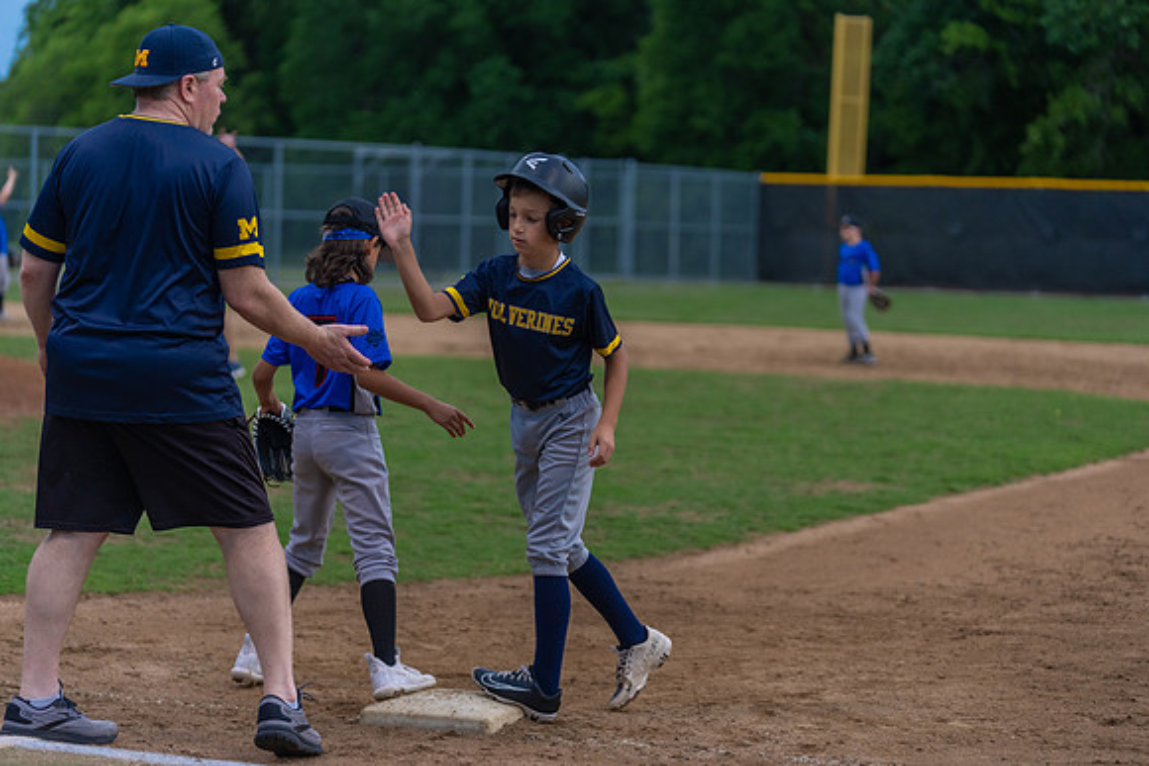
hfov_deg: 19.6
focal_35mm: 104
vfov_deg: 13.2
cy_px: 383
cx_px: 574
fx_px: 3320
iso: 1000
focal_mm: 104
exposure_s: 1/1000
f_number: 2.8
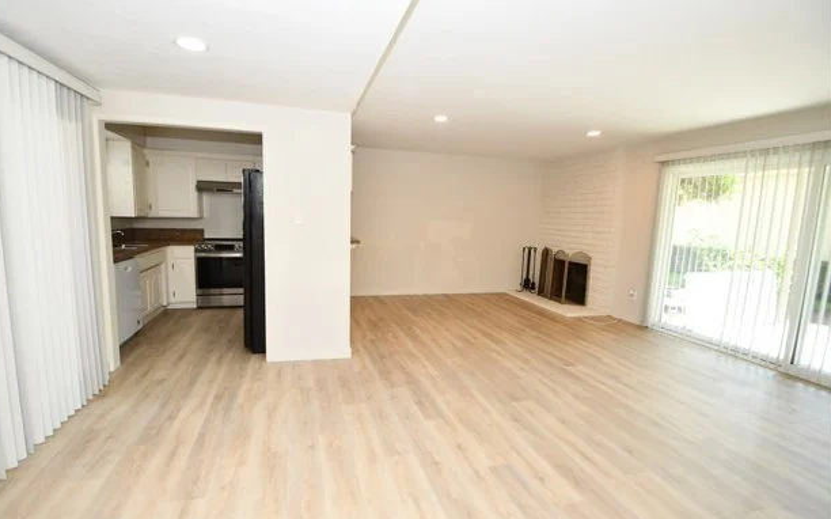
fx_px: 362
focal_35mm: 16
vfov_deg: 71.2
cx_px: 398
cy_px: 268
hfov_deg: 97.8
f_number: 4
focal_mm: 10
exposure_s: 1/60
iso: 250
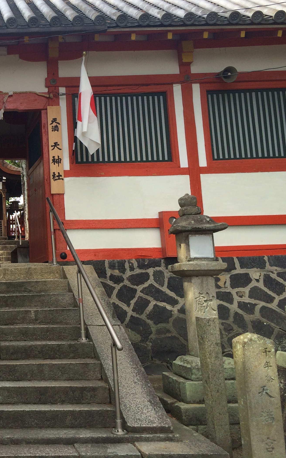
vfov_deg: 41.7
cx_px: -46
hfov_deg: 24.6
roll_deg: +1.2
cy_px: 190
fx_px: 599
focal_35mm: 48
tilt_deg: +7.8
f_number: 2.2
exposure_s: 1/500
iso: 32
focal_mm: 4.15
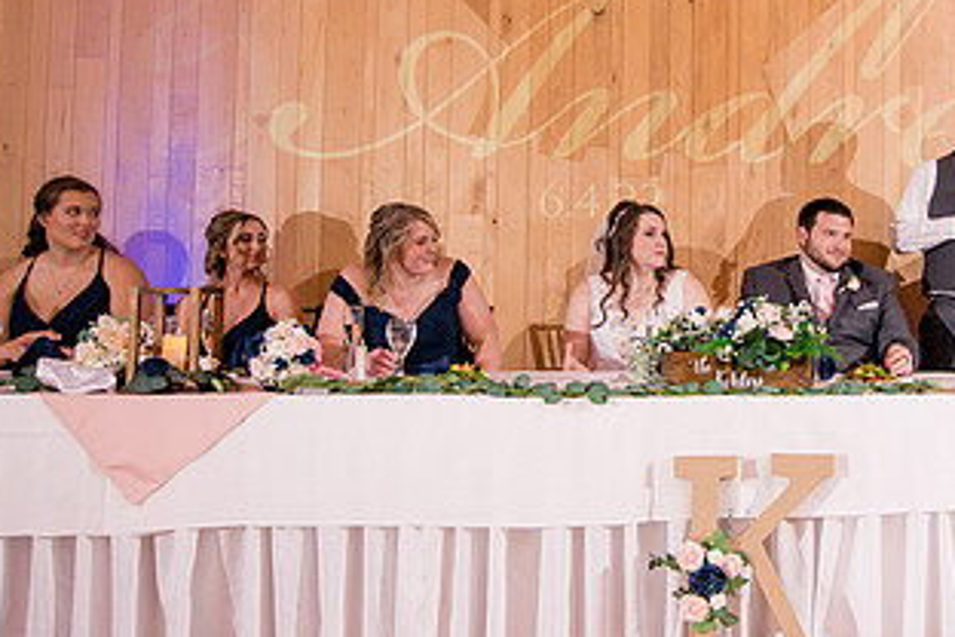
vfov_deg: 32.4
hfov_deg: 44.9
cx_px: 771
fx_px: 1088
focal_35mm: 41
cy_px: 231
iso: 1000
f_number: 5
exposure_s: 1/200
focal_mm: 20
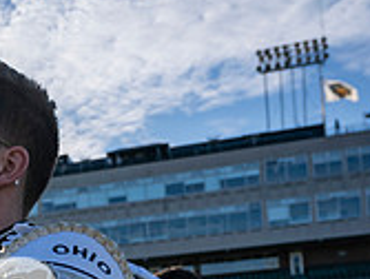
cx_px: -109
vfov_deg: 17.4
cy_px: 362
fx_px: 857
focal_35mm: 80
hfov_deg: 22.0
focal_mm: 24
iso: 80
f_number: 4
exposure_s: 1/800
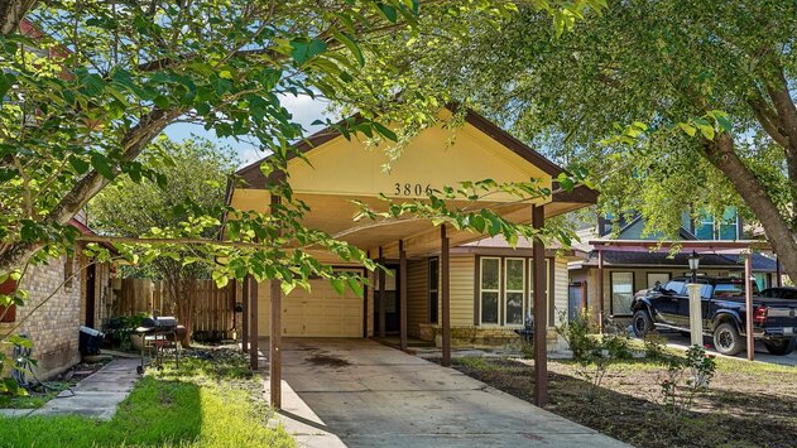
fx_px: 719
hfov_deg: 58.0
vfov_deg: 34.6
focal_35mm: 34
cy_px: 205
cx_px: 400
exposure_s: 1/60
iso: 100
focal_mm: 32
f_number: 8
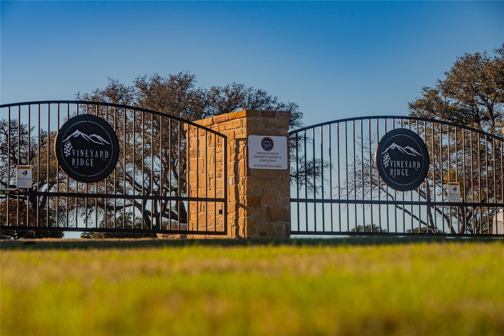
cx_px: 252
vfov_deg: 9.5
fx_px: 2030
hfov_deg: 14.2
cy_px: 168
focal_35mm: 145
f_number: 9
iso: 100
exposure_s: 1/200
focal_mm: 145
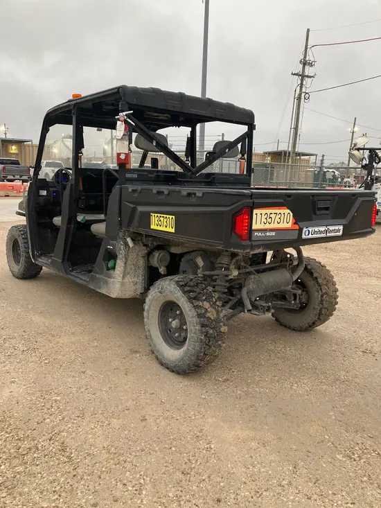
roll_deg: -1.9
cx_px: 190
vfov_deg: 63.4
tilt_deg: -10.2
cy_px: 254
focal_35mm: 28
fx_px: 411
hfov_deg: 49.8
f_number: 1.8
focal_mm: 3.99
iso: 80
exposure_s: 1/66
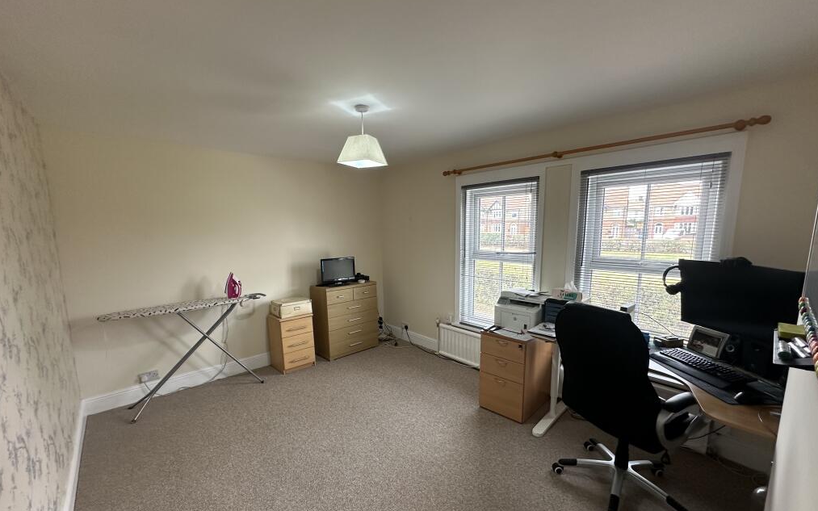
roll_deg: +0.6
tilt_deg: -7.9
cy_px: 274
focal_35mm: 15
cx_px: 409
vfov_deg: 74.7
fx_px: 334
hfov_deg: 101.5
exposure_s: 1/99
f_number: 2.2
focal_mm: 2.22
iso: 160
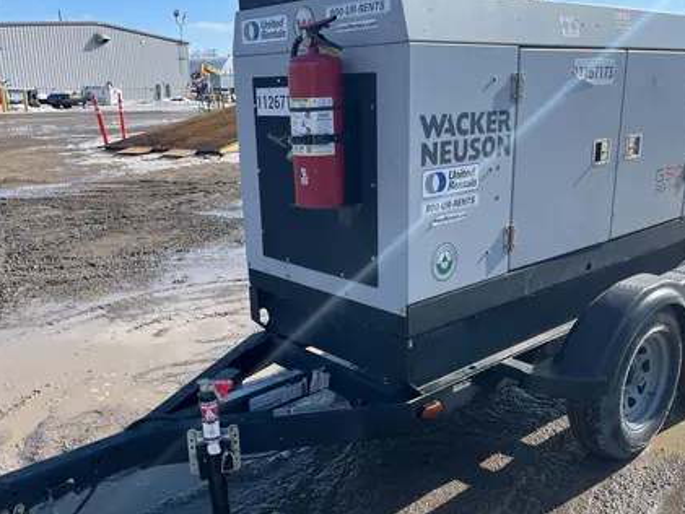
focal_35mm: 34
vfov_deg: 41.8
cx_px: 337
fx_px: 673
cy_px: 279
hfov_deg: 53.9
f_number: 1.6
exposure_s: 1/2268
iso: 50
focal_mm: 5.1
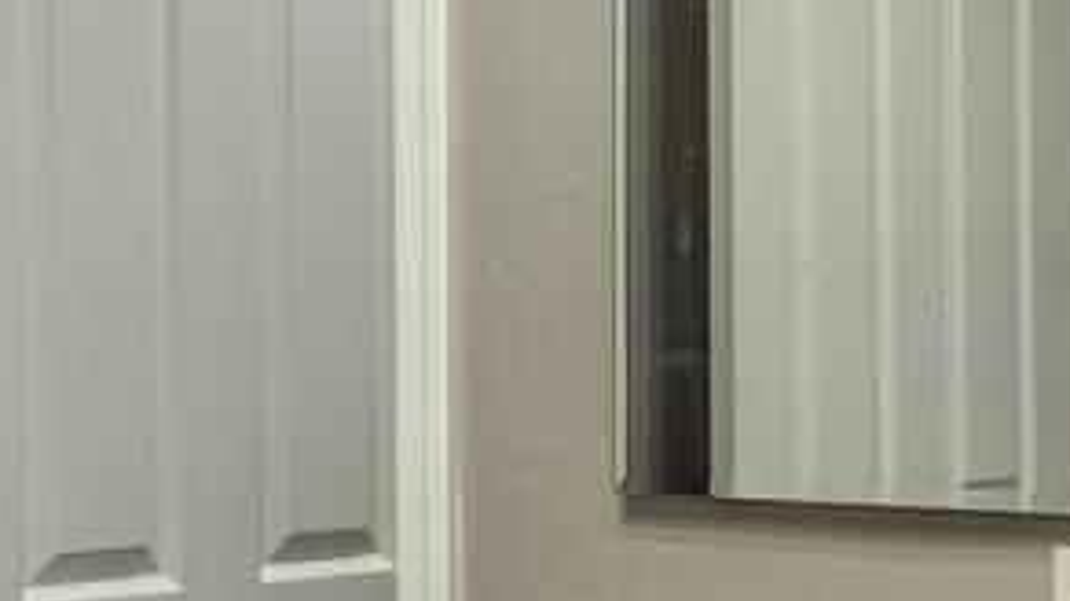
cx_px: 1103
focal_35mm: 122
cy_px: 260
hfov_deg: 17.1
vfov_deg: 9.9
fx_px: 3460
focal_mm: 17
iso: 200
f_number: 7.1
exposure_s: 1/125
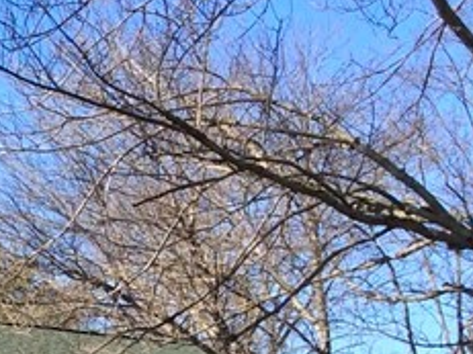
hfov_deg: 13.1
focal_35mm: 142
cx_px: -238
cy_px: 501
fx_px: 1939
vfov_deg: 10.2
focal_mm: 3.3
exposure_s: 1/681
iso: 32
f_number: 2.4
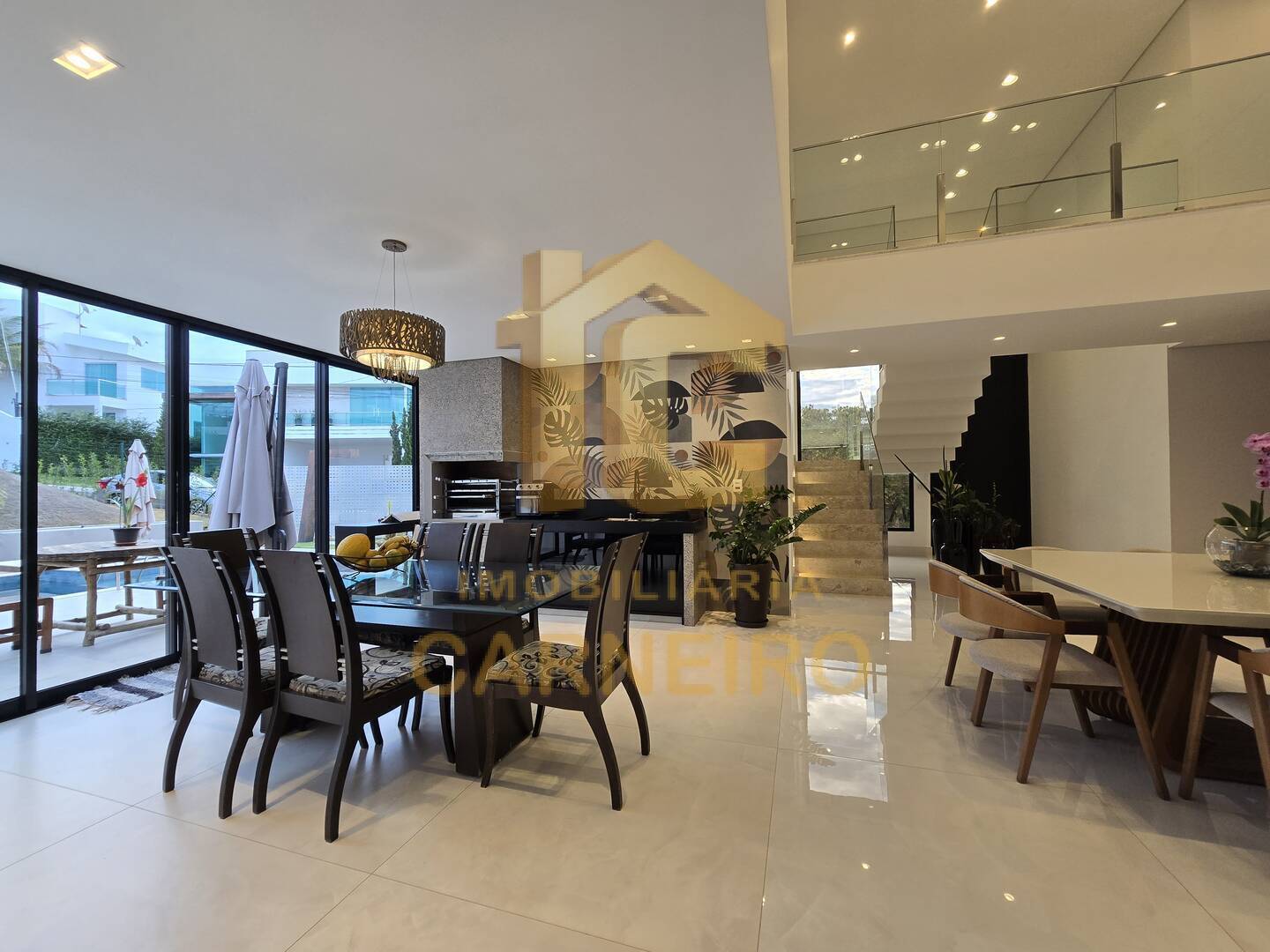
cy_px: 476
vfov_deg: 89.9
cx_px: 635
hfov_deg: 106.2
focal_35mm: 13
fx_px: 477
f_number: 2.2
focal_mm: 2.2
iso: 64
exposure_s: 1/120
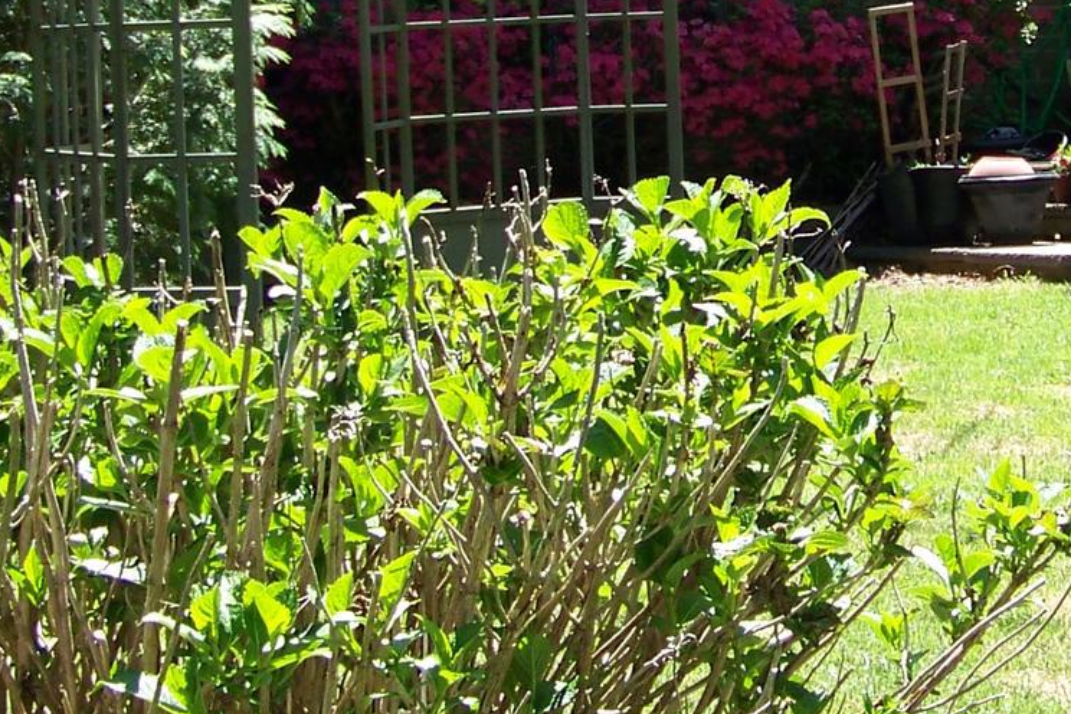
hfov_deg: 19.7
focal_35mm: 103
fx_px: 3064
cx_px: 813
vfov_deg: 13.2
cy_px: 36
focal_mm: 5.85
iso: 64
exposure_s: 1/250
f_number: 2.8
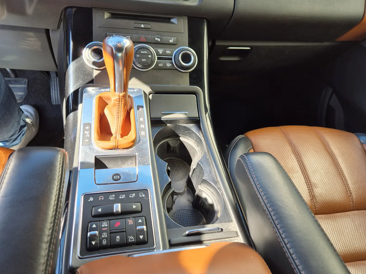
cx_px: 182
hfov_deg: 67.3
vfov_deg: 52.9
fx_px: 275
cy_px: 121
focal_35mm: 26
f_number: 1.8
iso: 32
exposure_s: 1/180
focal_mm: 5.4
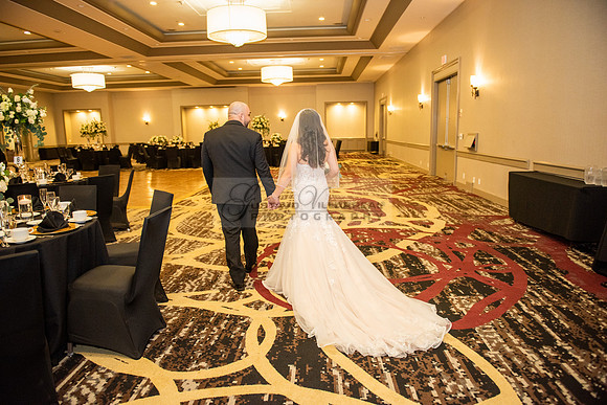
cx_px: 304
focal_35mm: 24
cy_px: 202
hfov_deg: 73.7
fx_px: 405
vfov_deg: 53.2
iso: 1600
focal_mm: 24
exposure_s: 1/125
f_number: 2.8
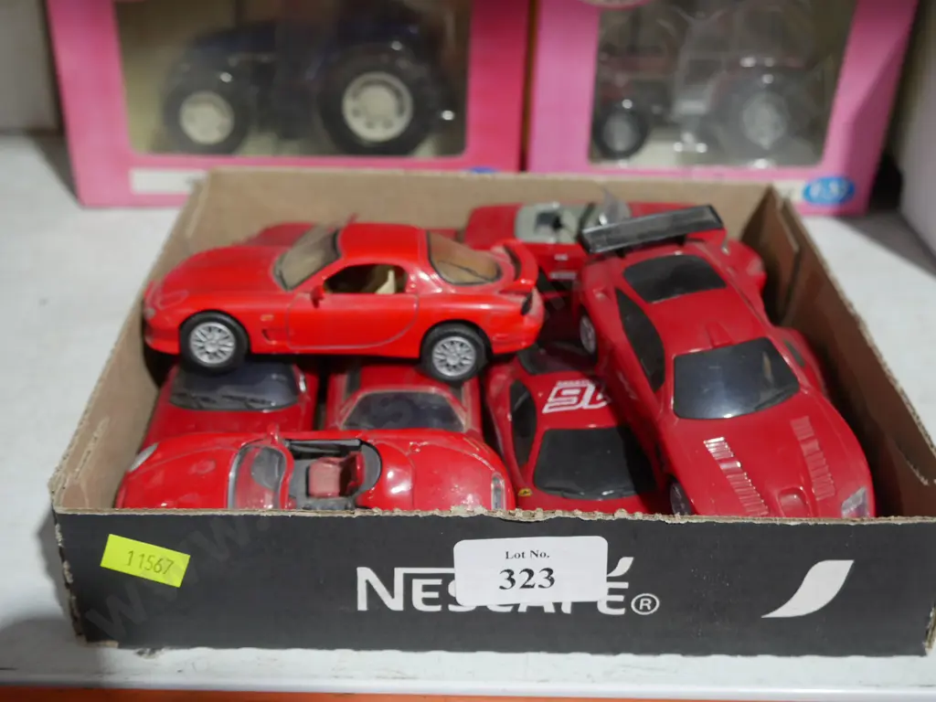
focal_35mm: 40
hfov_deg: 46.8
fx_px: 1082
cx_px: 468
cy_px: 351
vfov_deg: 36.0
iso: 640
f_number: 4.5
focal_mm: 20
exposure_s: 1/60
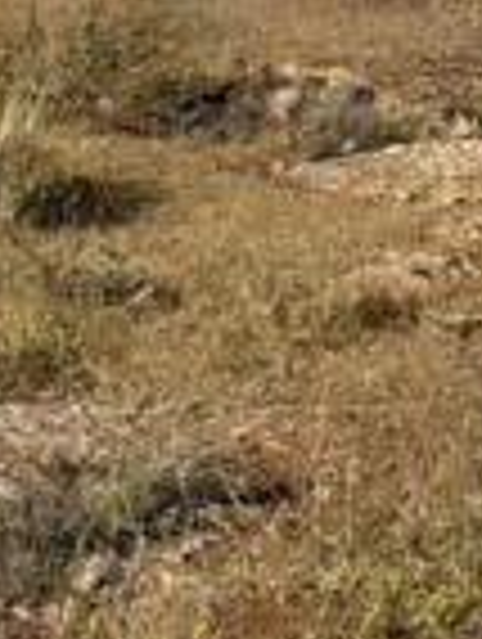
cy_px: 27
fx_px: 2499
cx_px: 221
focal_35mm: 135
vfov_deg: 14.4
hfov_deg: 11.0
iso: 64
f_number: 1.78
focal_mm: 6.76
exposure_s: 1/6536
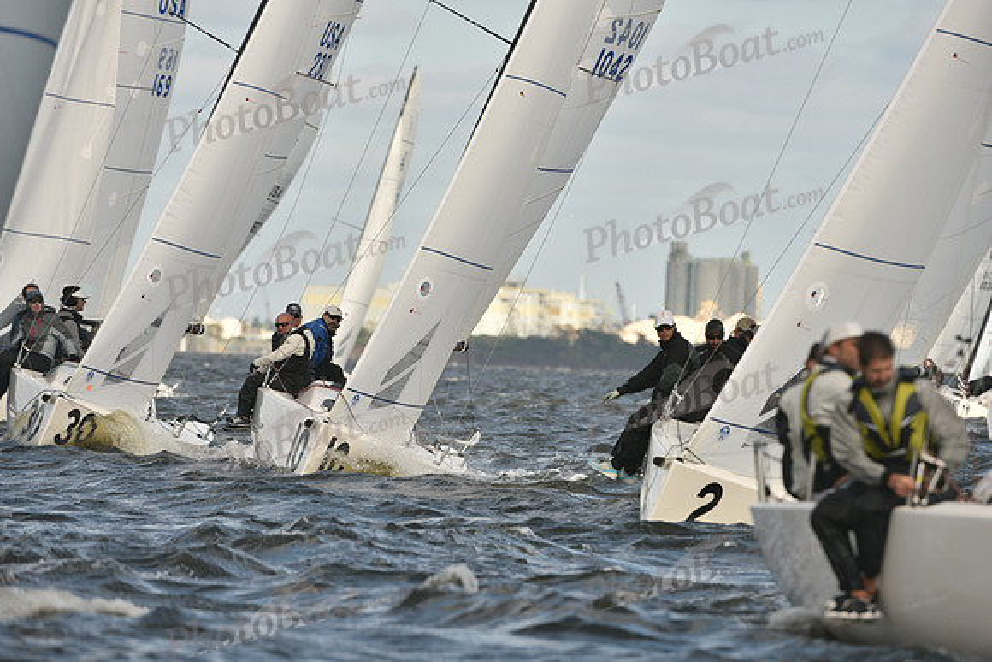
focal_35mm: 400
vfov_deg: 3.4
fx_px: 11024
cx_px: 496
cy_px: 331
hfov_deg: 5.2
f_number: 7.1
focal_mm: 400
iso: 320
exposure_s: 1/1000
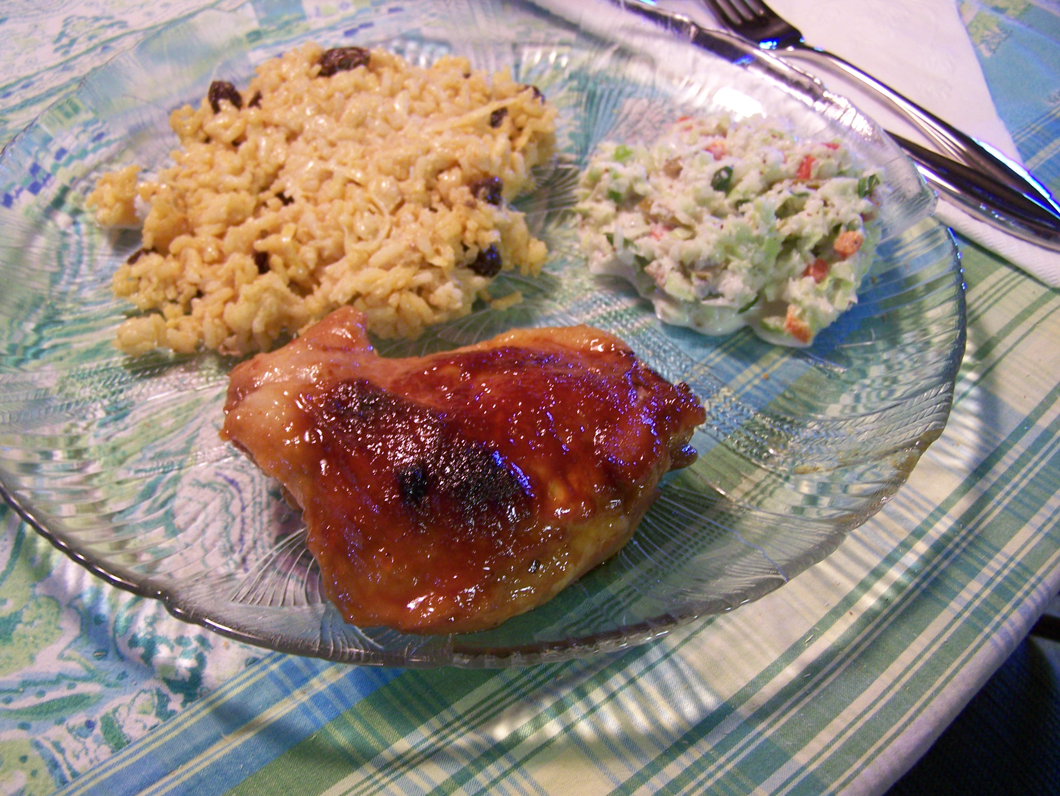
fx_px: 1164
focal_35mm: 38
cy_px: 398
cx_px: 530
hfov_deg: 48.9
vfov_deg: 37.8
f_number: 2.8
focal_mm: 6.3
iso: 160
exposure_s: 1/10
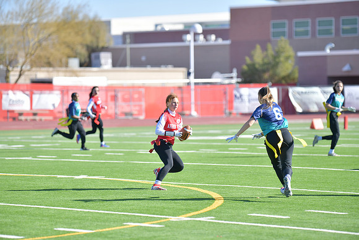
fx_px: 1945
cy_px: 120
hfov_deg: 10.5
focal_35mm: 195
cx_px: 180
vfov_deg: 7.0
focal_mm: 195
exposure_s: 1/4000
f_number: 2.8
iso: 400
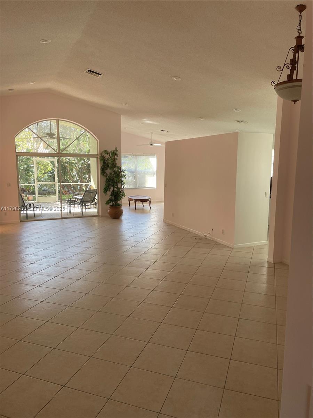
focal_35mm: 26
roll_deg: +0.0
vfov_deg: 67.3
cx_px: 156
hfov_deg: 53.1
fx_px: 313
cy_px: 209
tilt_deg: -7.4
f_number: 1.6
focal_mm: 4.2
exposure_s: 1/121
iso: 64
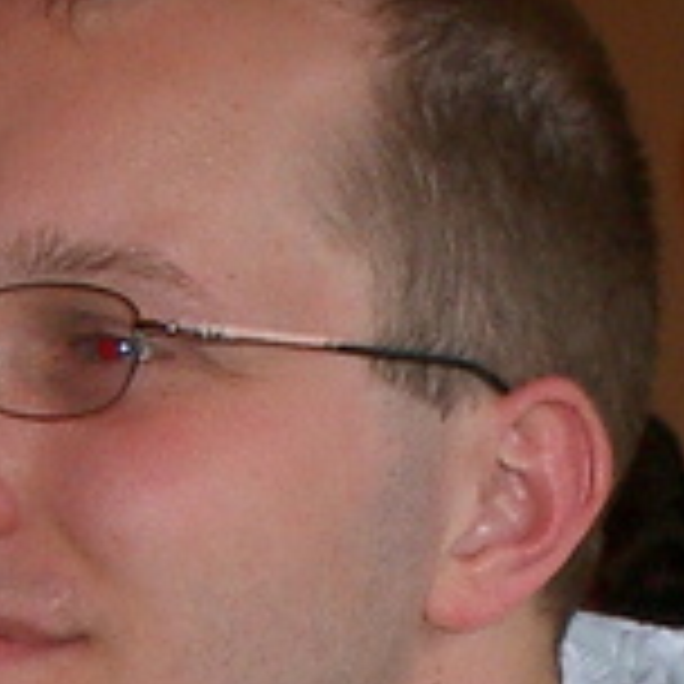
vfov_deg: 10.7
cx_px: 468
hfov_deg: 10.8
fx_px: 3599
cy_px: 747
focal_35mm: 161
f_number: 2.6
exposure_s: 1/40
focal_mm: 5.8
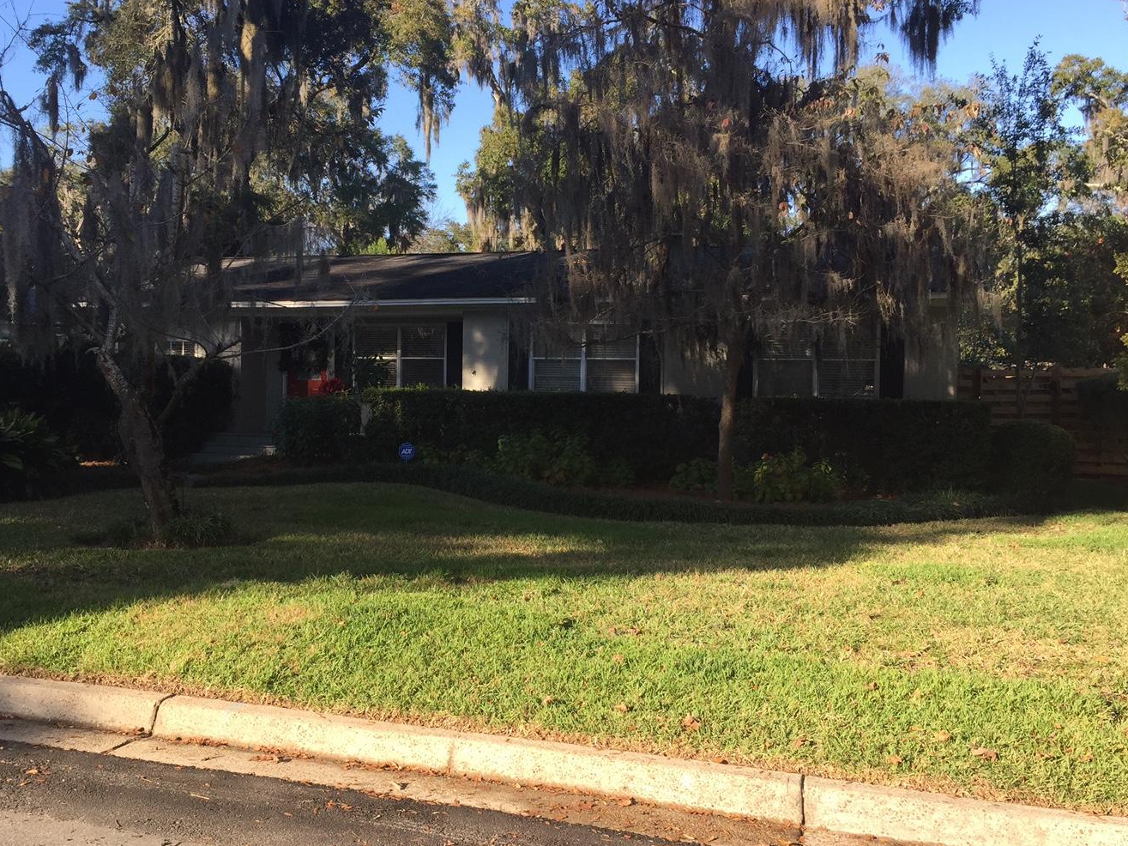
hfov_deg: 51.2
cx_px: 478
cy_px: 426
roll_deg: -1.1
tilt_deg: -1.6
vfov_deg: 39.7
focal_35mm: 36
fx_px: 1173
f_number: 2.2
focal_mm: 4.15
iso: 32
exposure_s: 1/608
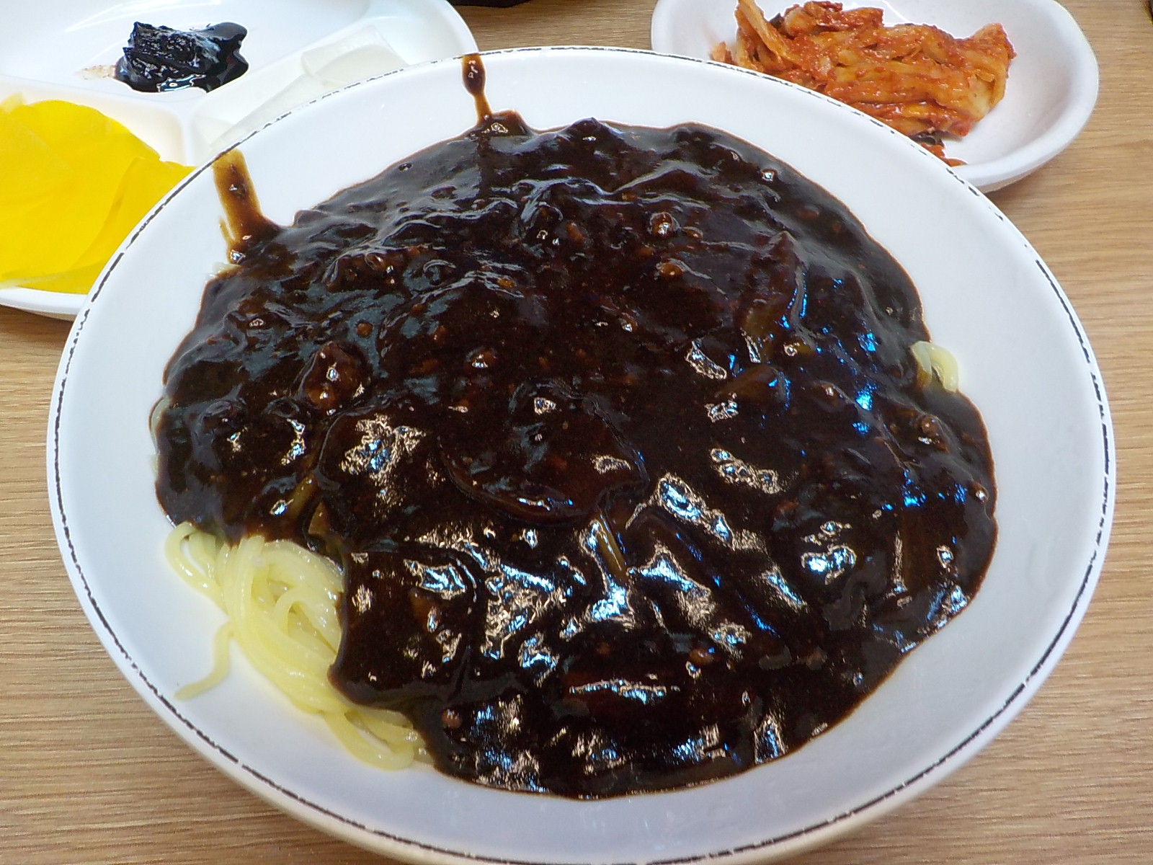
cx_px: 576
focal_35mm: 30
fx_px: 999
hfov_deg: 60.0
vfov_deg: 46.8
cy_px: 432
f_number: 3.3
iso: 200
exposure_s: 1/30
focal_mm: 4.1
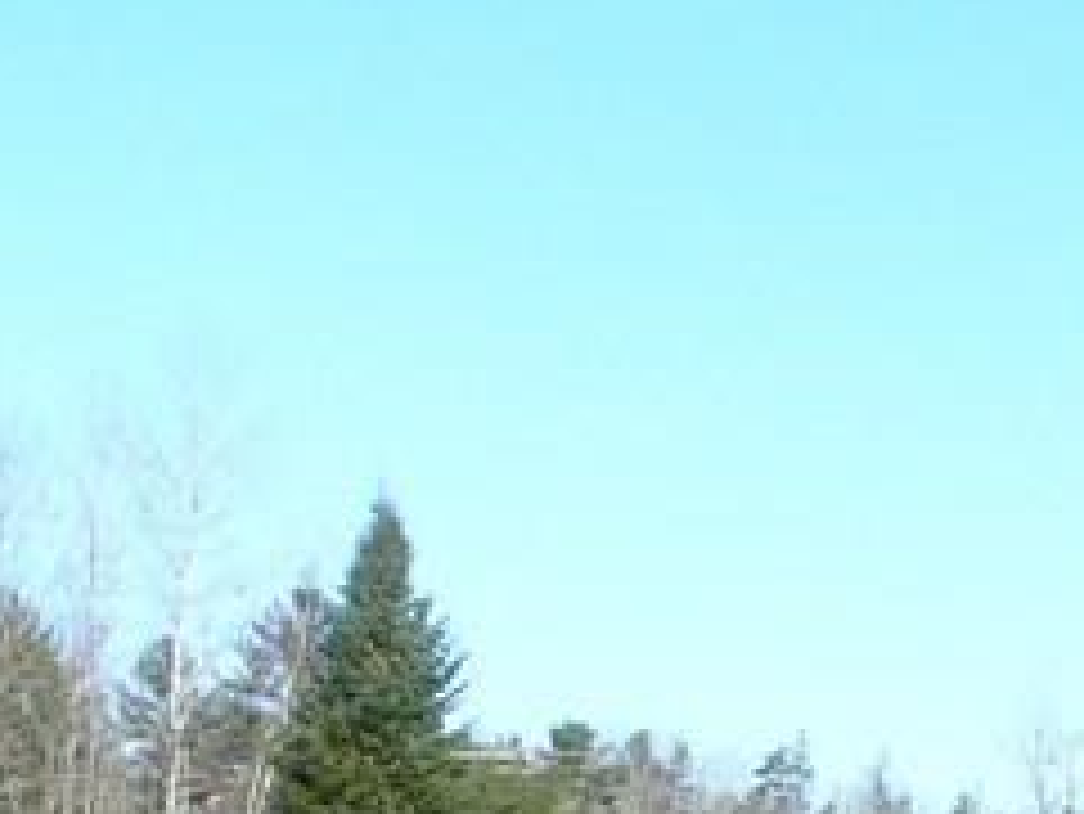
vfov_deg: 9.3
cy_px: 980
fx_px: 4919
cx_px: 846
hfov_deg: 12.5
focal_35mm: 157
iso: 80
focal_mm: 6.1
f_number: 5.6
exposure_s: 1/200
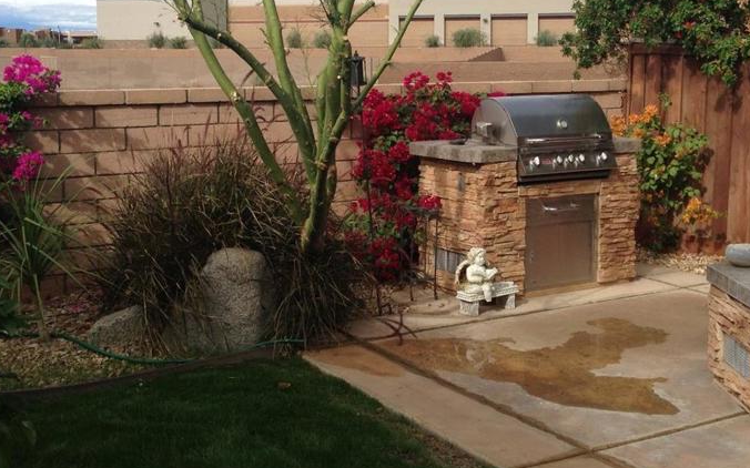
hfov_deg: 38.2
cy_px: 146
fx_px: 1083
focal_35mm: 53
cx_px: 398
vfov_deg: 24.2
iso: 50
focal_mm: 4.12
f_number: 2.4
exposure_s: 1/1808
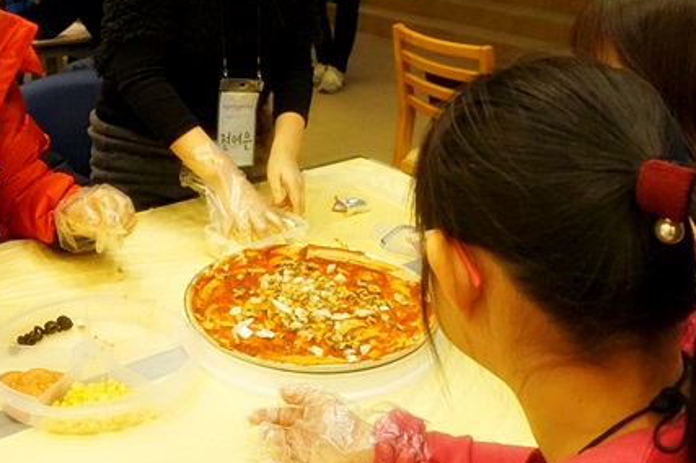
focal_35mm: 45
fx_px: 869
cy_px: 99
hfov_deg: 43.4
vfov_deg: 29.2
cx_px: 271
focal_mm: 16
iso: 3200
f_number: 4
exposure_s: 1/160
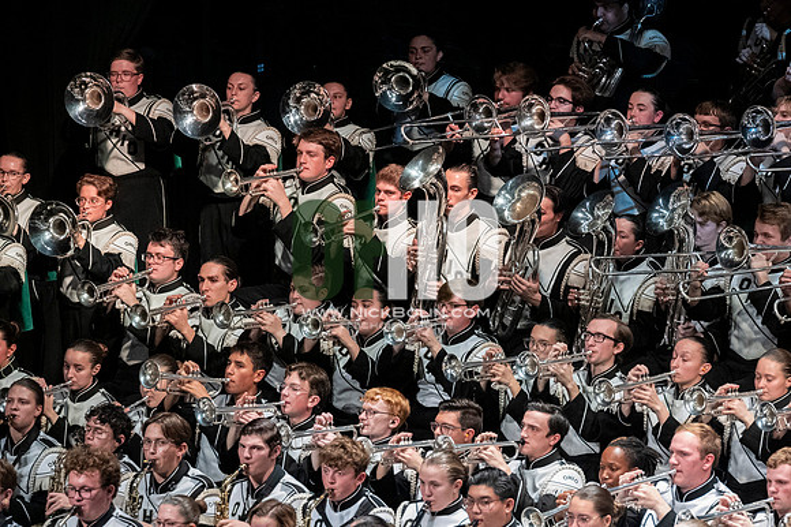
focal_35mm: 300
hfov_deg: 6.9
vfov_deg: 4.6
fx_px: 6588
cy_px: 264
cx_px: 396
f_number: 4
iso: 4000
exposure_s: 1/500
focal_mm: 200
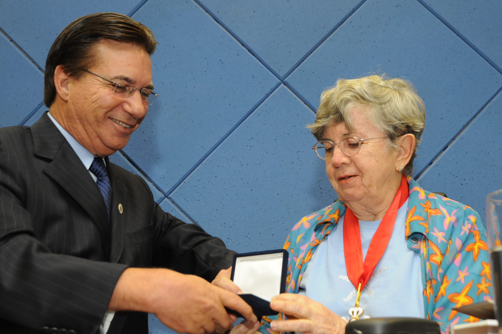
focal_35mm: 52
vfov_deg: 25.7
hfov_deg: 37.9
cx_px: 251
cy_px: 167
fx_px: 731
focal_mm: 35
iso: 800
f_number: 7.1
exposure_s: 1/60
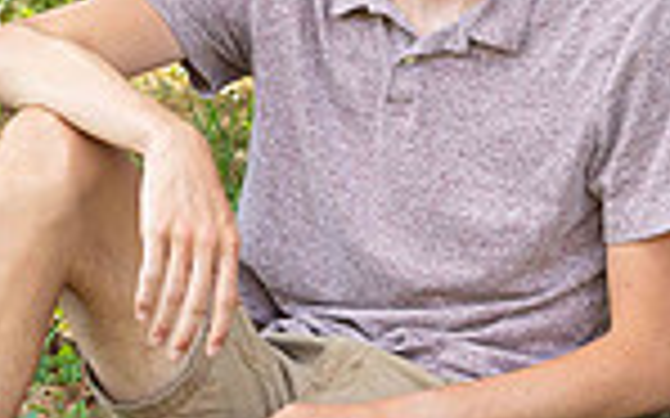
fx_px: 5074
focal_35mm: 278
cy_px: 38
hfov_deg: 7.6
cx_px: 360
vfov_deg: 4.7
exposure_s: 1/200
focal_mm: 70
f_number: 5.6
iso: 400
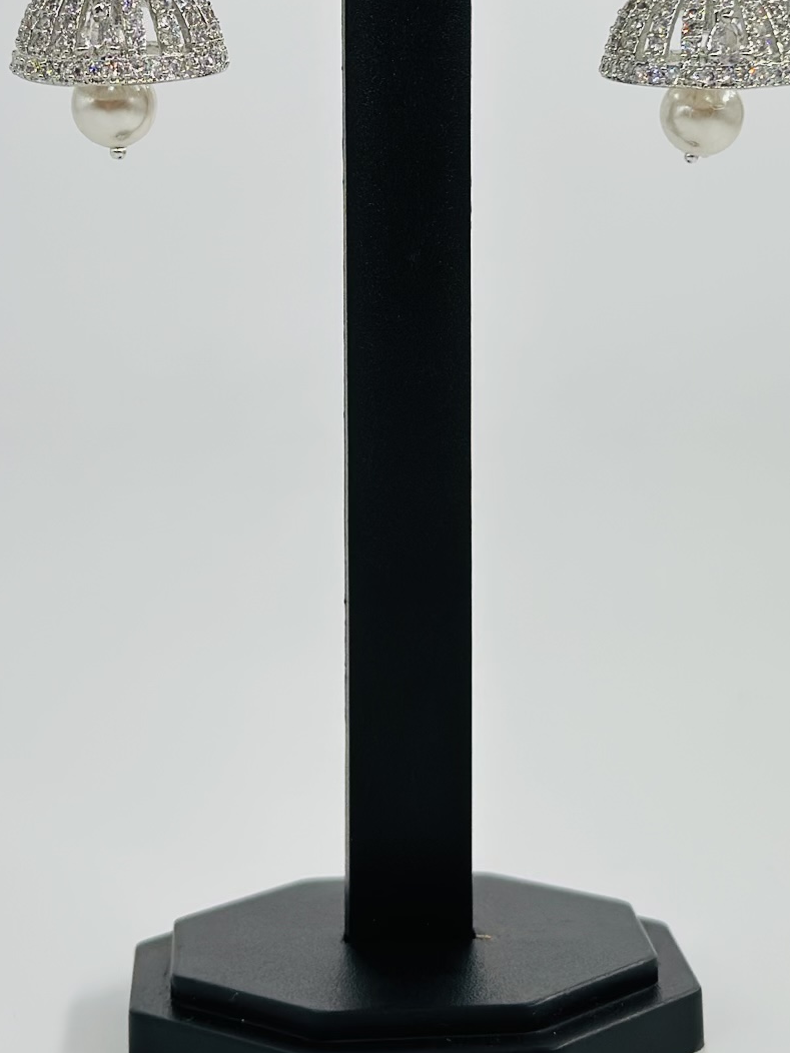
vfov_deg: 21.2
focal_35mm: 92
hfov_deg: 16.1
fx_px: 2799
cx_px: 425
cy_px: 310
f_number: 1.78
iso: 80
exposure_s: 1/1639
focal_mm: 6.86
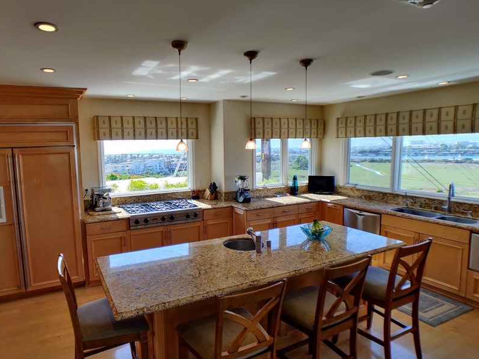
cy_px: 181
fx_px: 443
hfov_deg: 56.5
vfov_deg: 44.2
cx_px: 198
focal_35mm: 32
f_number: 1.7
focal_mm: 4.25
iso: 200
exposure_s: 1/100
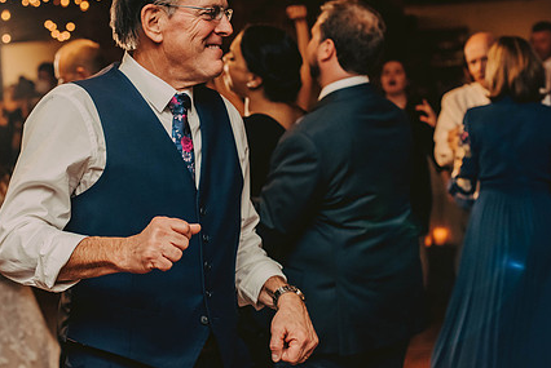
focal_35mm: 68
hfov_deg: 29.5
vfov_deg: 20.0
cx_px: 195
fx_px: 1042
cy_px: 154
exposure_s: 1/200
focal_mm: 50
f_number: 3.2
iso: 2000
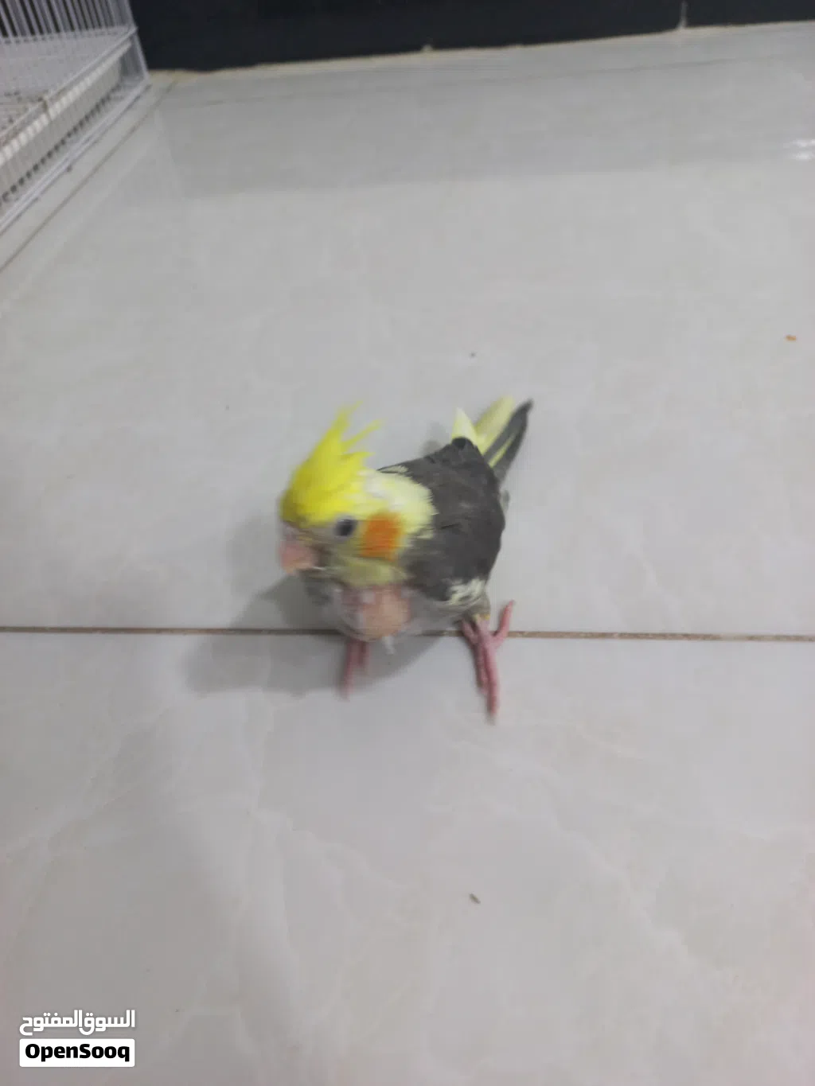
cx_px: 408
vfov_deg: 69.4
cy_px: 543
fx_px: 785
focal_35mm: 25
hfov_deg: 54.9
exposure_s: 1/33.3
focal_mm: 4.6
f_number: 1.8
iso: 160
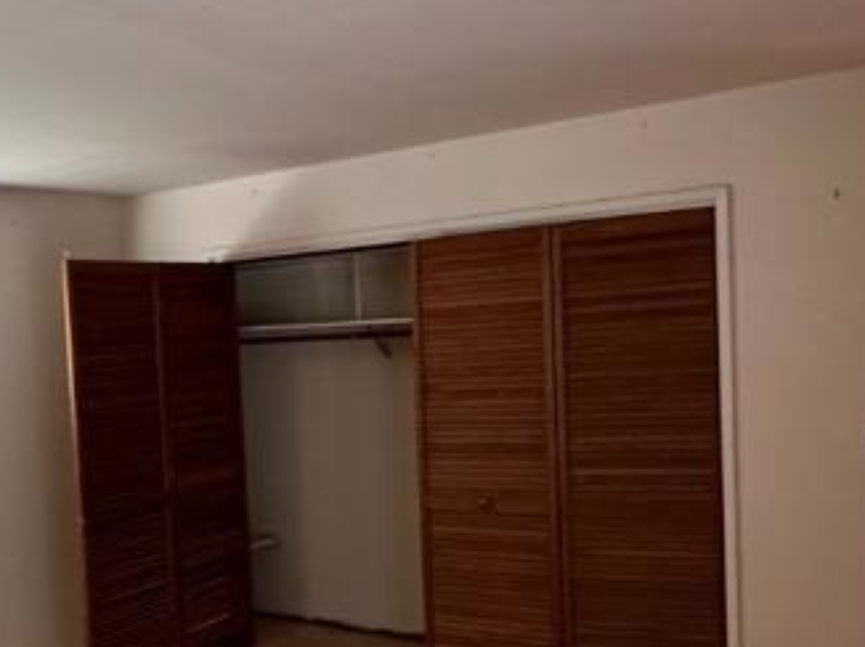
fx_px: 1099
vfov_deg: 32.7
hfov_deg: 41.8
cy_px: 408
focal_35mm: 44
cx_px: 223
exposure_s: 1/60
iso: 320
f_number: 2.2
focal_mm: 2.22
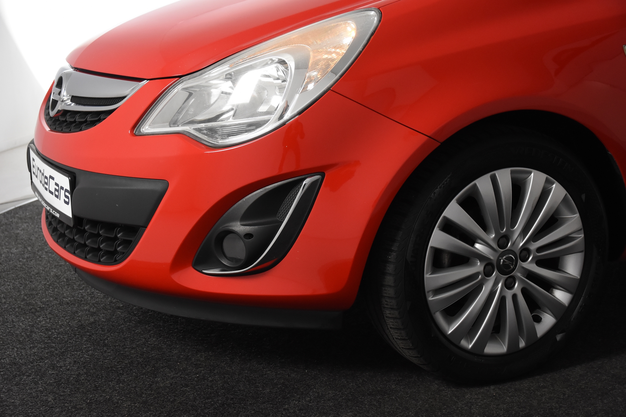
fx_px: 991
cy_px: 208
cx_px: 313
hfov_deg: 35.1
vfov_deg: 23.8
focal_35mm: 57
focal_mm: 38
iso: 1600
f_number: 5.6
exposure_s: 1/125
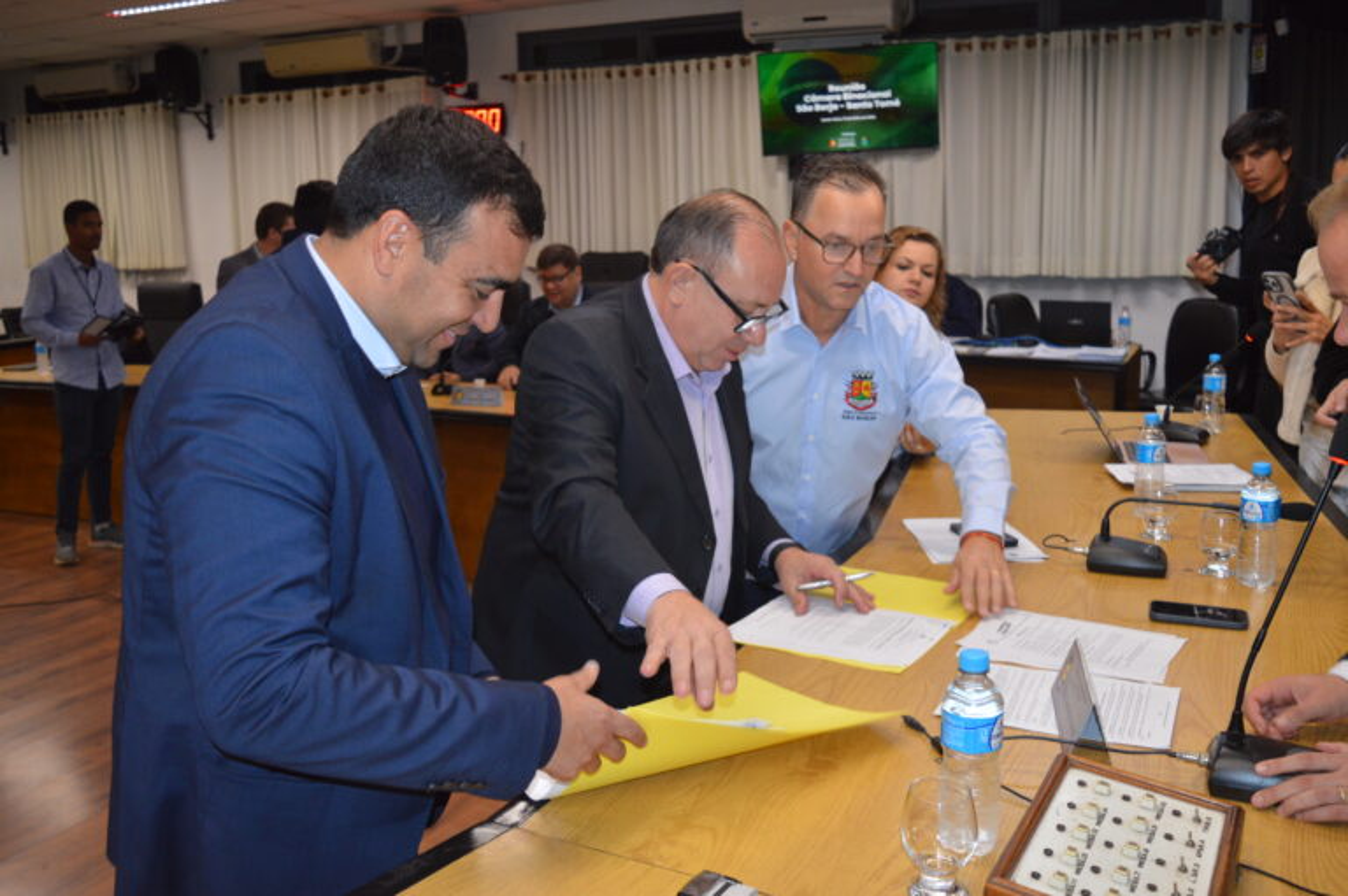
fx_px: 1235
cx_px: 674
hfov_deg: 57.3
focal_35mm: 33
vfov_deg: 39.9
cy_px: 448
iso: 400
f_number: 4
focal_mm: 22
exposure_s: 1/60
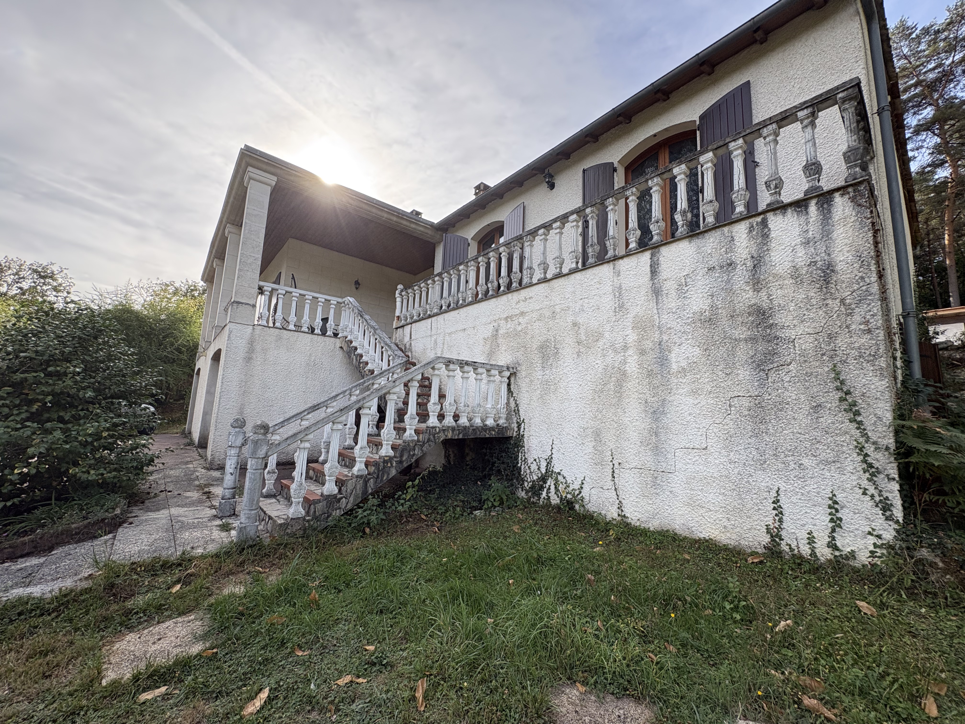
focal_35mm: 14
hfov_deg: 102.1
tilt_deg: +8.1
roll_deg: -1.5
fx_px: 390
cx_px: 482
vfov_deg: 85.7
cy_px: 362
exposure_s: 1/804
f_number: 2.2
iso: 50
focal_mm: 2.22
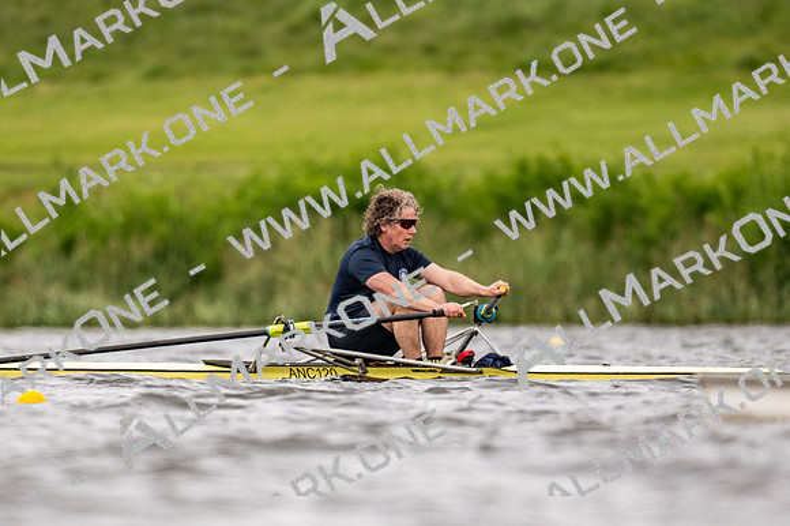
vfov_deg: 1.5
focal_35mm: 900
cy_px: 263
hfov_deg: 2.3
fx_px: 19738
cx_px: 395
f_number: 4
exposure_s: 1/2500
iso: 800
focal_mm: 600
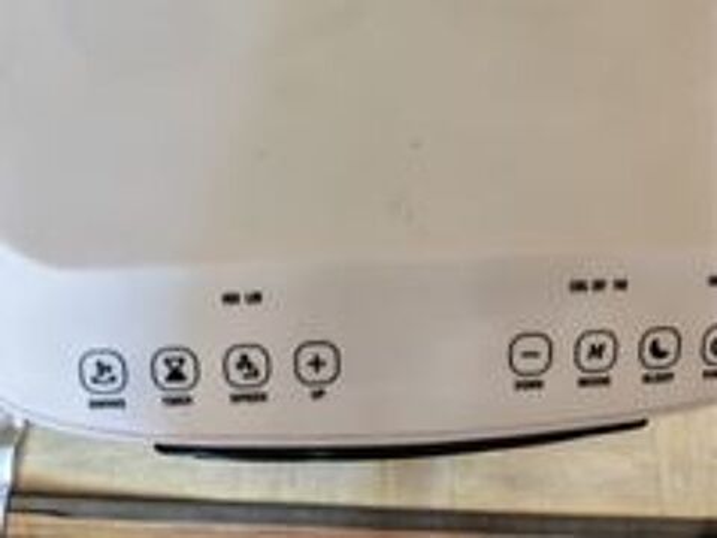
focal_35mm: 27
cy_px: 269
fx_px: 559
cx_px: 358
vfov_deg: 51.4
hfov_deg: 65.3
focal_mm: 6.12
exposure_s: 1/25
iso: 3200
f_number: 1.9
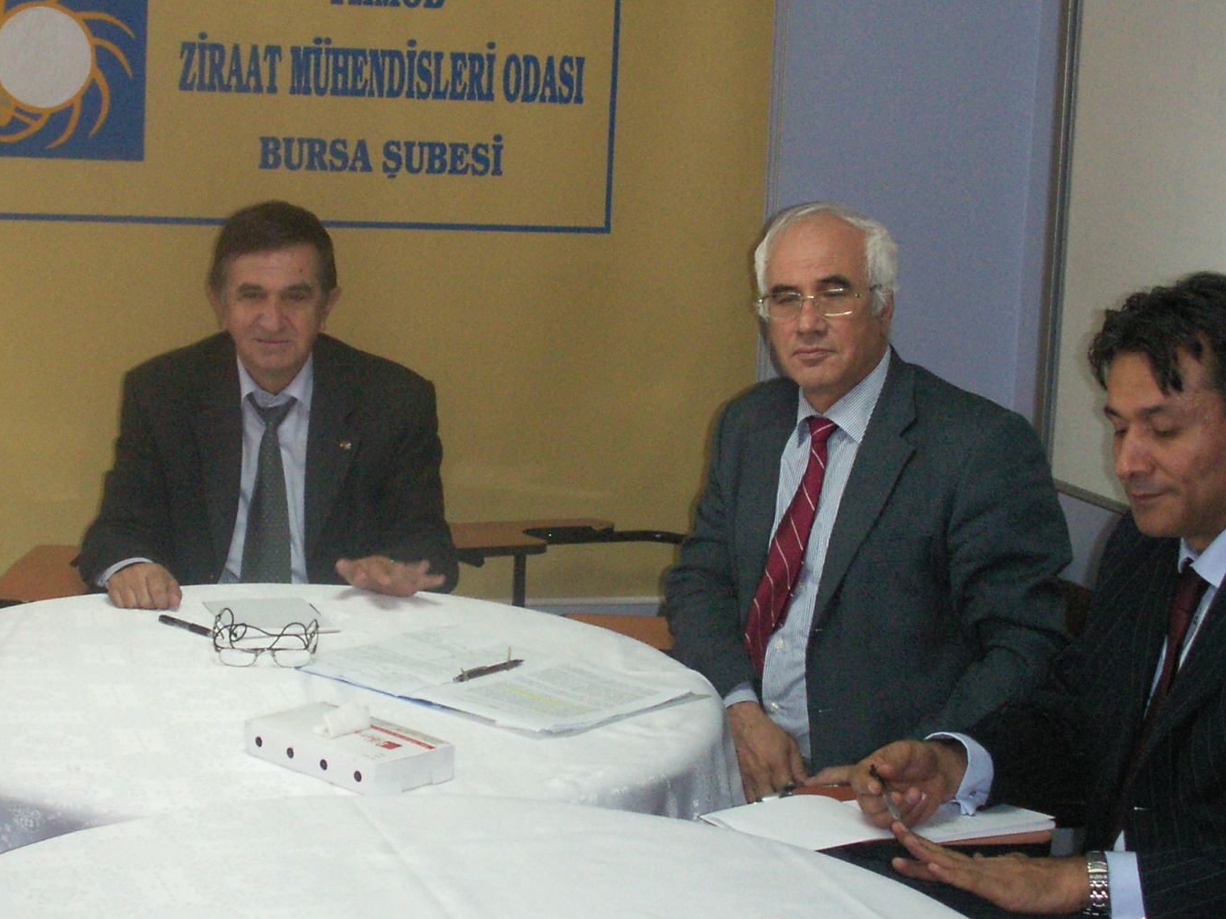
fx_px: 2443
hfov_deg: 28.1
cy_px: 434
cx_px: 495
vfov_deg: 21.3
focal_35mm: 69
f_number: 3.5
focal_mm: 7.7
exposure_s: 1/40
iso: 160
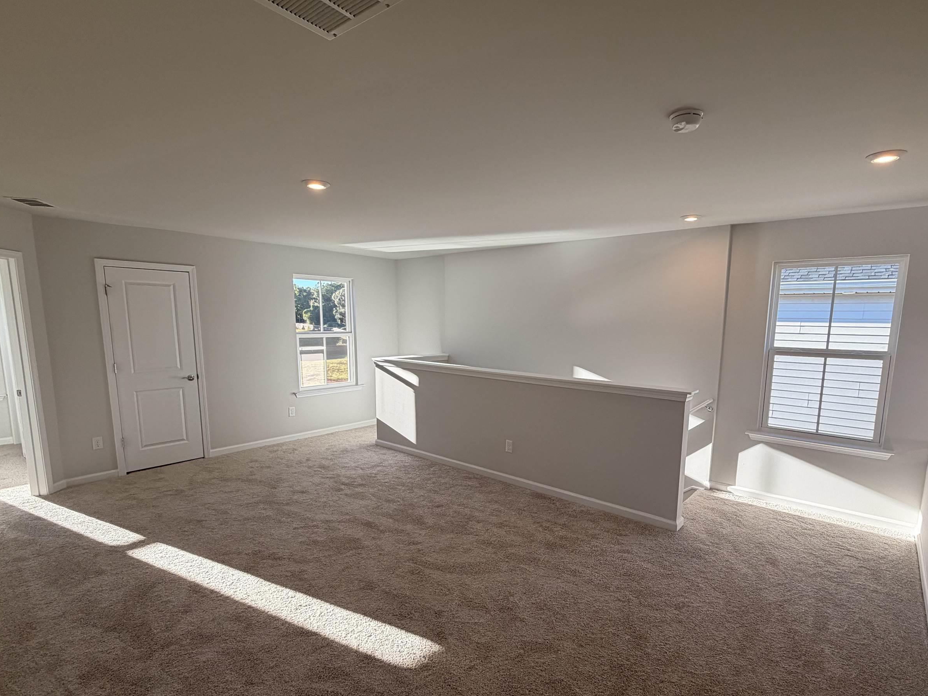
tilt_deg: -6.3
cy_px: 391
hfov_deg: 87.6
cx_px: 501
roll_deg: +0.1
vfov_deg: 71.3
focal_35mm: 18
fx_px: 483
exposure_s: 1/143
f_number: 2.2
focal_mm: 2.22
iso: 40
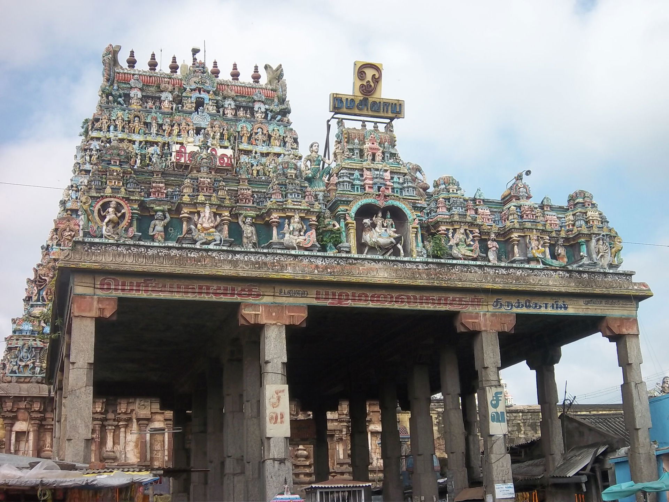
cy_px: 251
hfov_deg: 40.4
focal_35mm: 47
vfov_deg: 30.9
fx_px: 908
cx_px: 334
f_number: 4.5
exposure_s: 1/320
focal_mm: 8.3
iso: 64
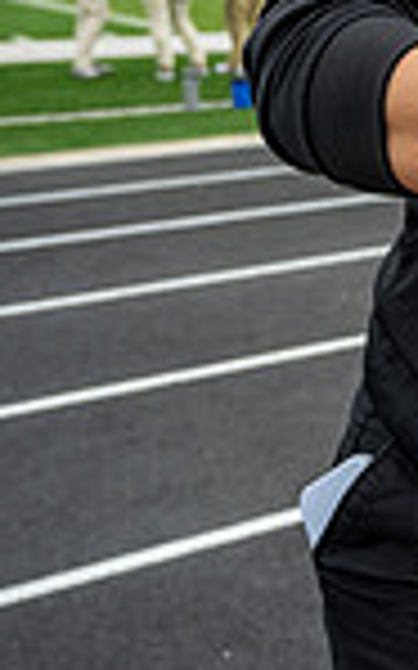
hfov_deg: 16.2
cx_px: 620
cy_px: 103
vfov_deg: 27.1
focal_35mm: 74
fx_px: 1350
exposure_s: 1/800
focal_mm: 24
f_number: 4
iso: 250
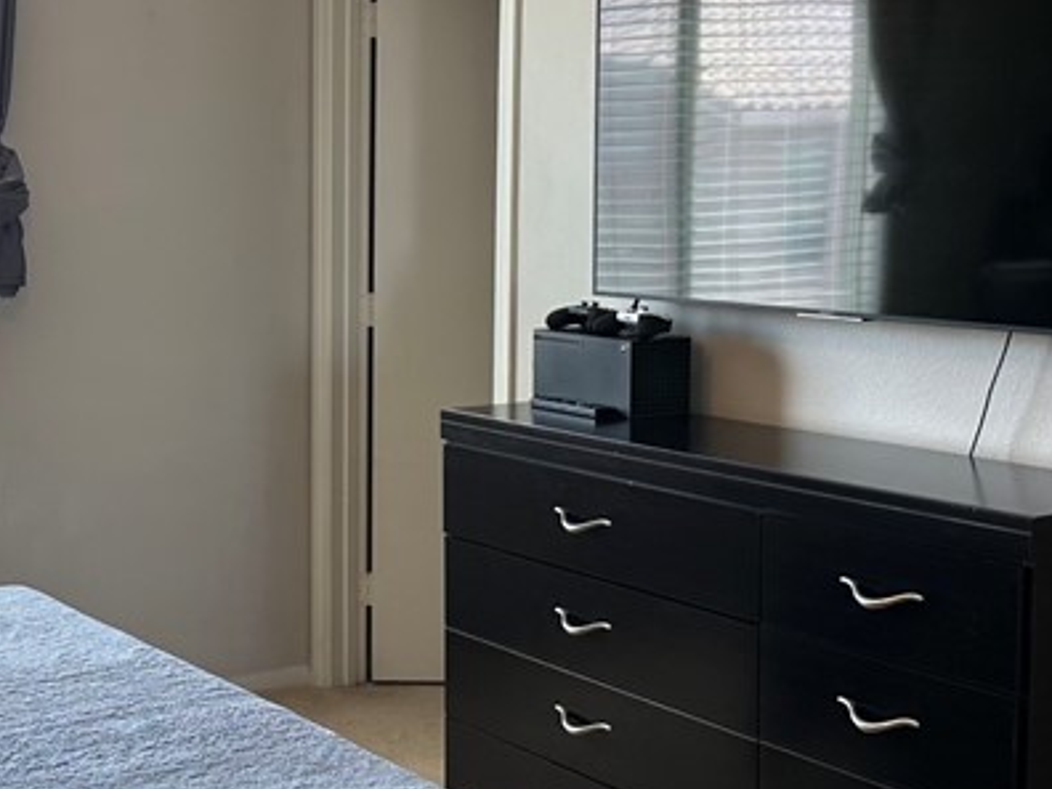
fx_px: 1884
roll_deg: +0.1
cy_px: 356
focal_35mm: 62
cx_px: 228
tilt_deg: -5.2
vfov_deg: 23.6
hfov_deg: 30.5
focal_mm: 6.86
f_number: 1.78
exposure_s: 1/120
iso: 64
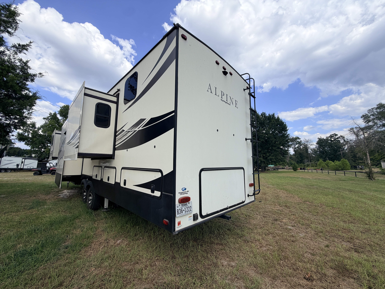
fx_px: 156
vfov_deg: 85.7
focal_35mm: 14
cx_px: 192
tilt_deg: +5.2
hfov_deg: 102.1
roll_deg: +1.8
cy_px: 144
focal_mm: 2.22
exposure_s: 1/841
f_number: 2.2
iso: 20
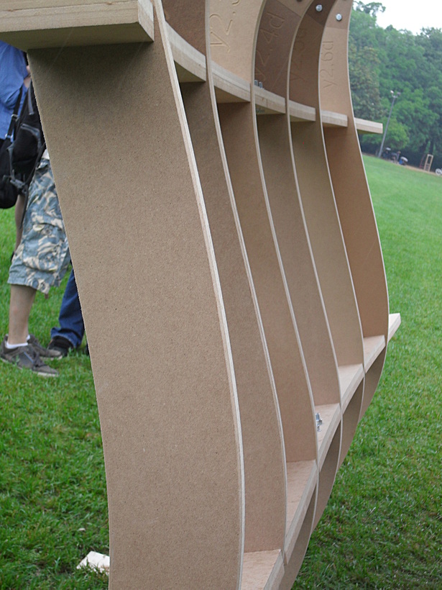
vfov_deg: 25.3
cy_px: 295
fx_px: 1311
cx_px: 221
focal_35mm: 77
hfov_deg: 19.1
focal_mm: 13.6
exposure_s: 1/60
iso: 100
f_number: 5
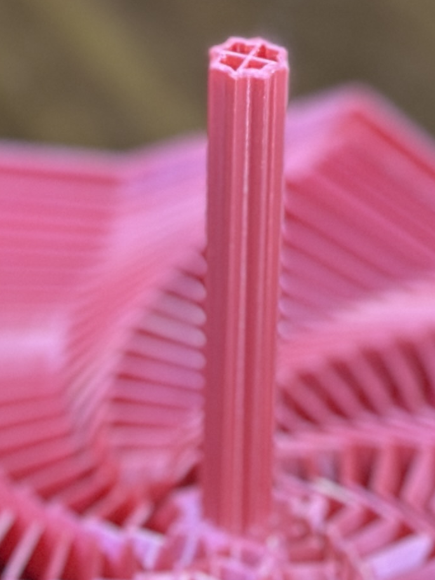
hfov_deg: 7.0
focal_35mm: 212
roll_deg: -1.1
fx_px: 3551
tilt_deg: -34.1
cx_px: 212
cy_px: 317
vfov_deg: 9.3
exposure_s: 1/33
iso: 320
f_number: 1.78
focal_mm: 6.86
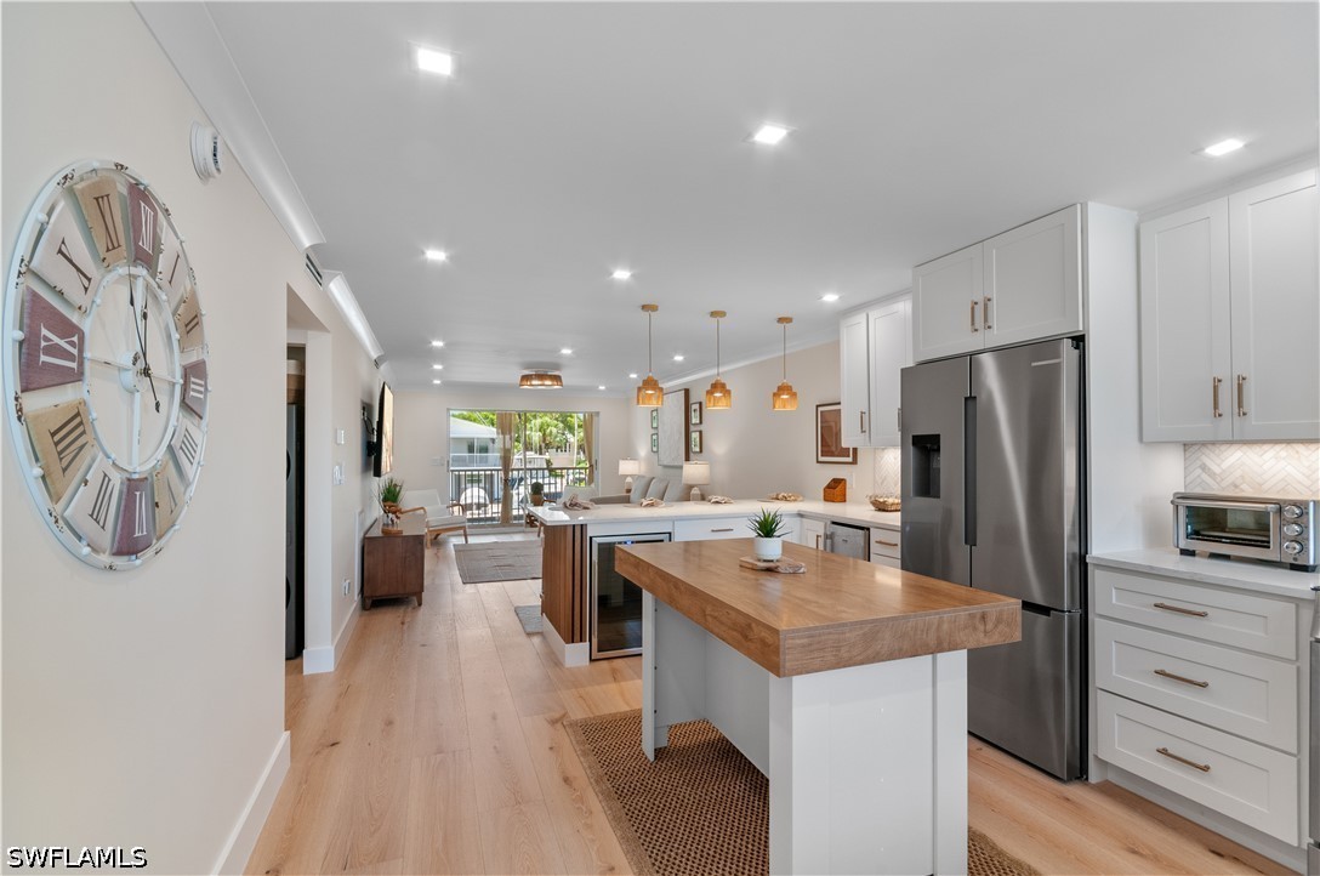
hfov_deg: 95.1
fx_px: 604
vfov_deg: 71.9
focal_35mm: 16
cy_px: 438
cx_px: 660
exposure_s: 1/6
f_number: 11
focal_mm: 11
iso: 200
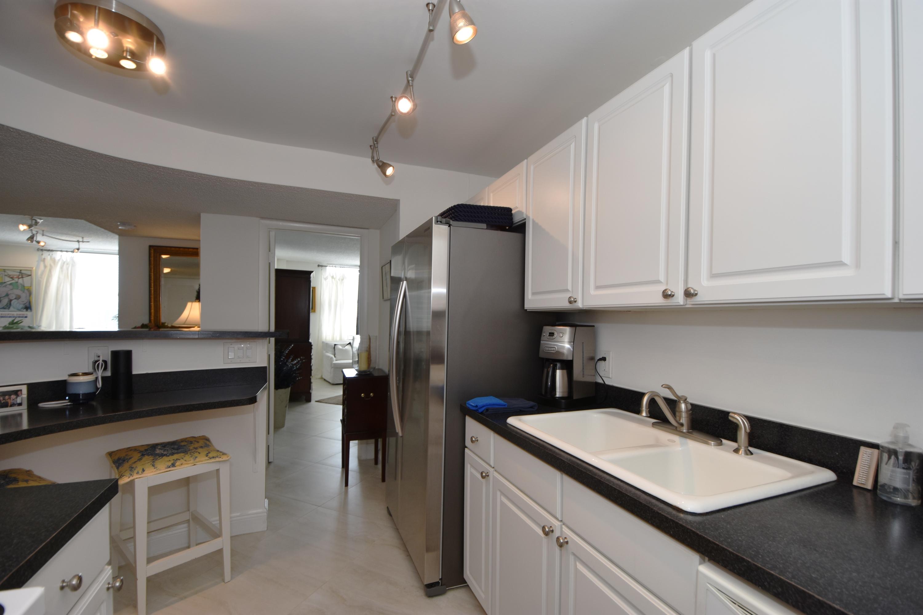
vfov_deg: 77.3
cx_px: 462
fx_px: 385
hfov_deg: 100.4
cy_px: 308
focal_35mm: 15
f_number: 5
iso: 200
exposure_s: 1/60
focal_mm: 10
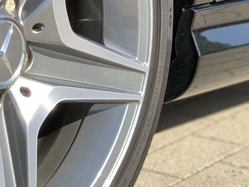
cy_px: 37
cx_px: -1
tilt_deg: -9.9
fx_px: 1115
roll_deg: +0.0
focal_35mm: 155
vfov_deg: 9.6
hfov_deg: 12.6
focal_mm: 6
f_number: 2.4
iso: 16
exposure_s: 1/282
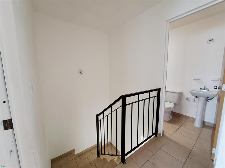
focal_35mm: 13
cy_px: 84
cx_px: 112
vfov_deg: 89.9
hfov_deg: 106.2
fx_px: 84
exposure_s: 1/50
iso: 100
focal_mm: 1.74
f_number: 2.2
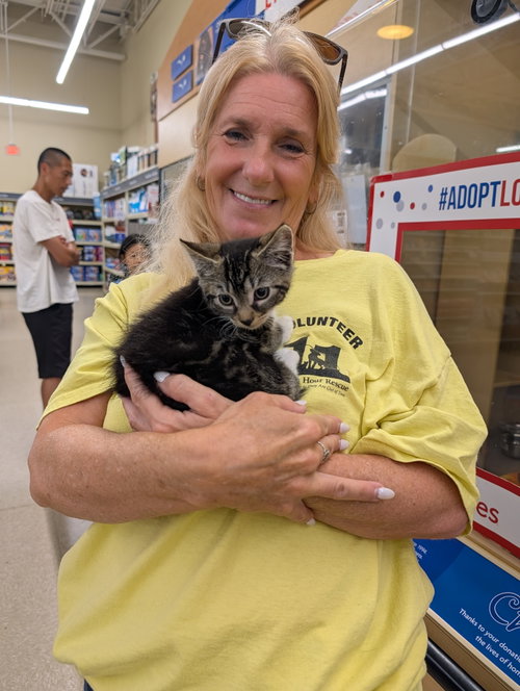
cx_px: 260
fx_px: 479
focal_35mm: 24
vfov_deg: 71.5
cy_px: 346
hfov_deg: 56.9
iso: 77
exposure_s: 1/120
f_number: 1.68
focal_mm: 6.9
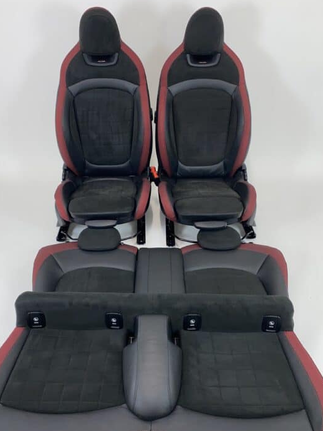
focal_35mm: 32
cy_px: 237
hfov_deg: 44.1
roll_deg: +0.2
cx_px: 147
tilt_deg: -33.2
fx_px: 398
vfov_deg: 56.7
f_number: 1.8
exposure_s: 1/47
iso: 32
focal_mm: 4.25
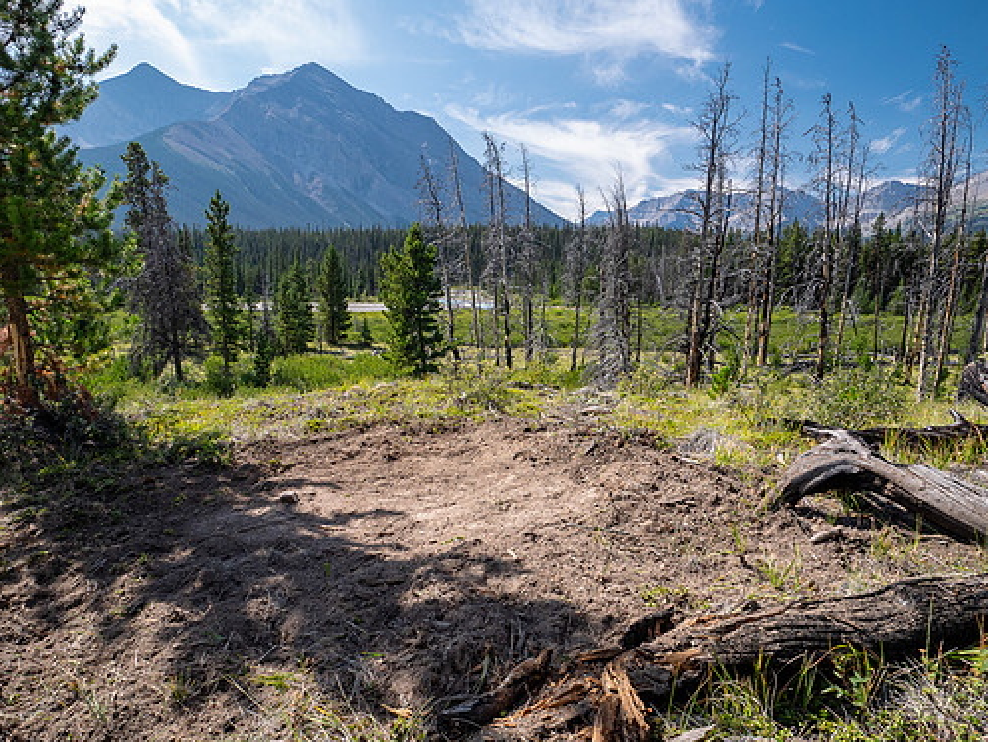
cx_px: 453
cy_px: 399
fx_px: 600
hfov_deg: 78.8
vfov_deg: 63.4
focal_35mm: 21
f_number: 8
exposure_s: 1/60
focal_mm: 9
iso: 200
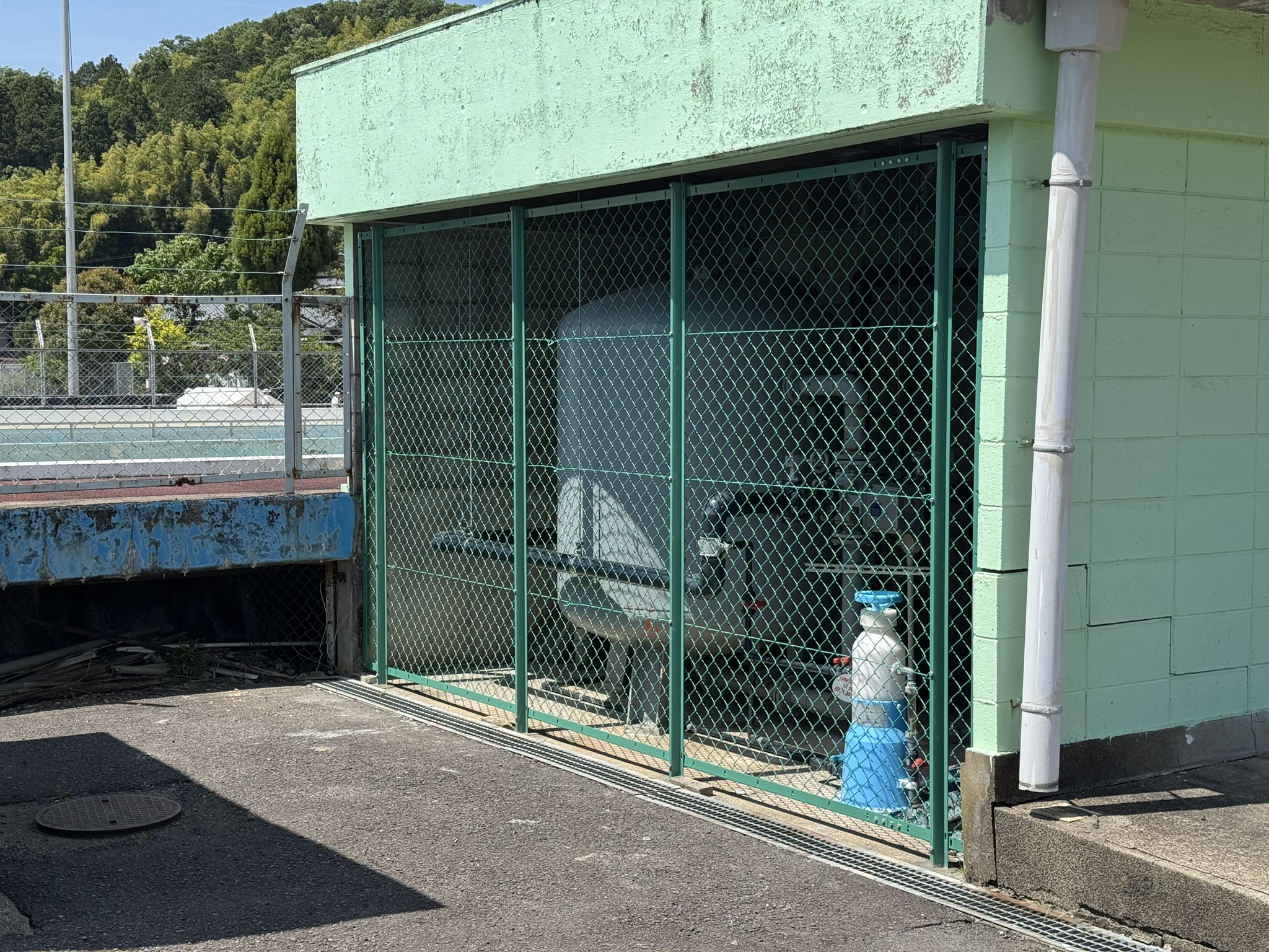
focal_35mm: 48
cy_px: 476
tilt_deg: -4.0
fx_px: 1760
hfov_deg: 39.7
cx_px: 634
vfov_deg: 30.3
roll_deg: +0.4
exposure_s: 1/3096
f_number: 1.78
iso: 64
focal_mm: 6.76
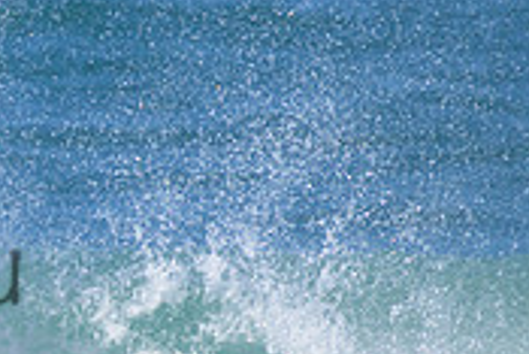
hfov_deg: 0.8
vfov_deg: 0.5
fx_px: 38957
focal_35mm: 2649
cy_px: 234
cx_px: -299
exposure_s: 1/2000
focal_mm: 800
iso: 1250
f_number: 11
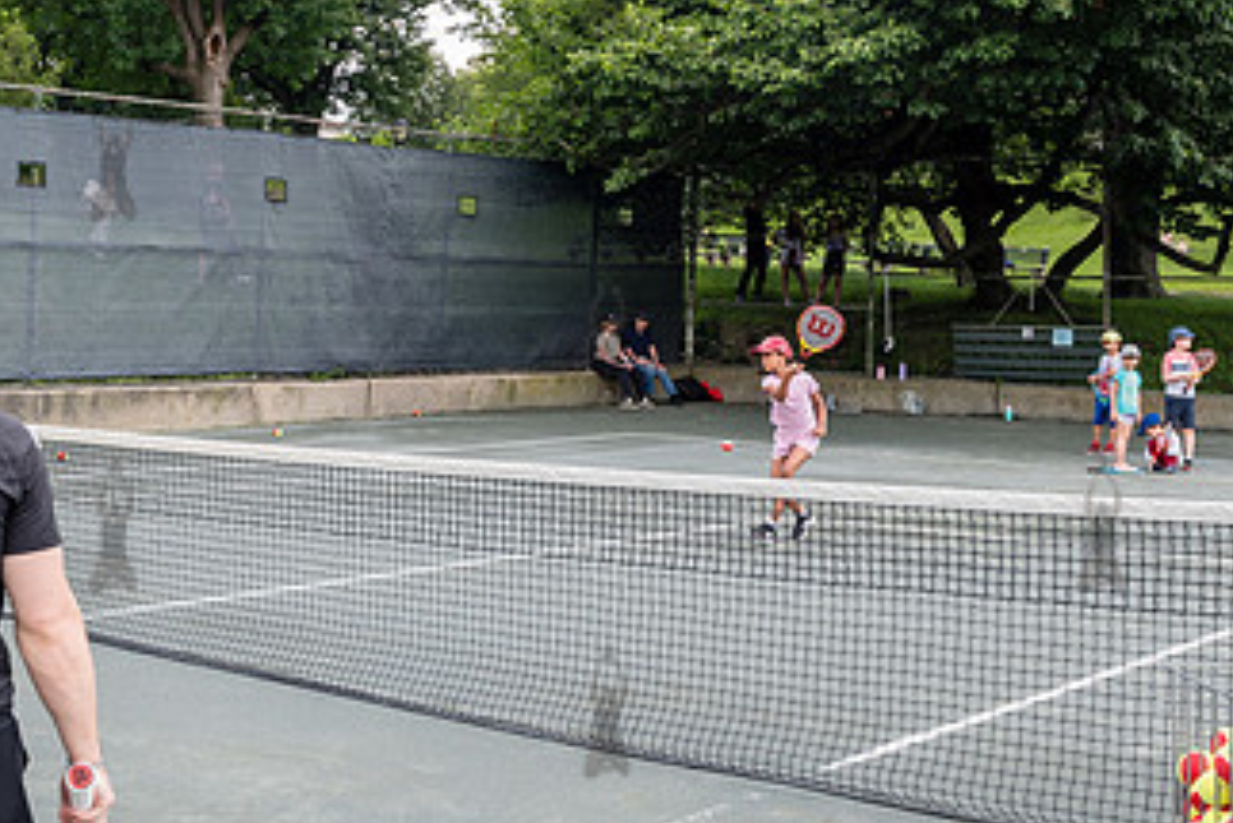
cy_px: 339
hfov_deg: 34.5
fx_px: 1987
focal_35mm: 58
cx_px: 605
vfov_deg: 23.4
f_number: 6.3
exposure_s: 1/200
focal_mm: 32
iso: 250
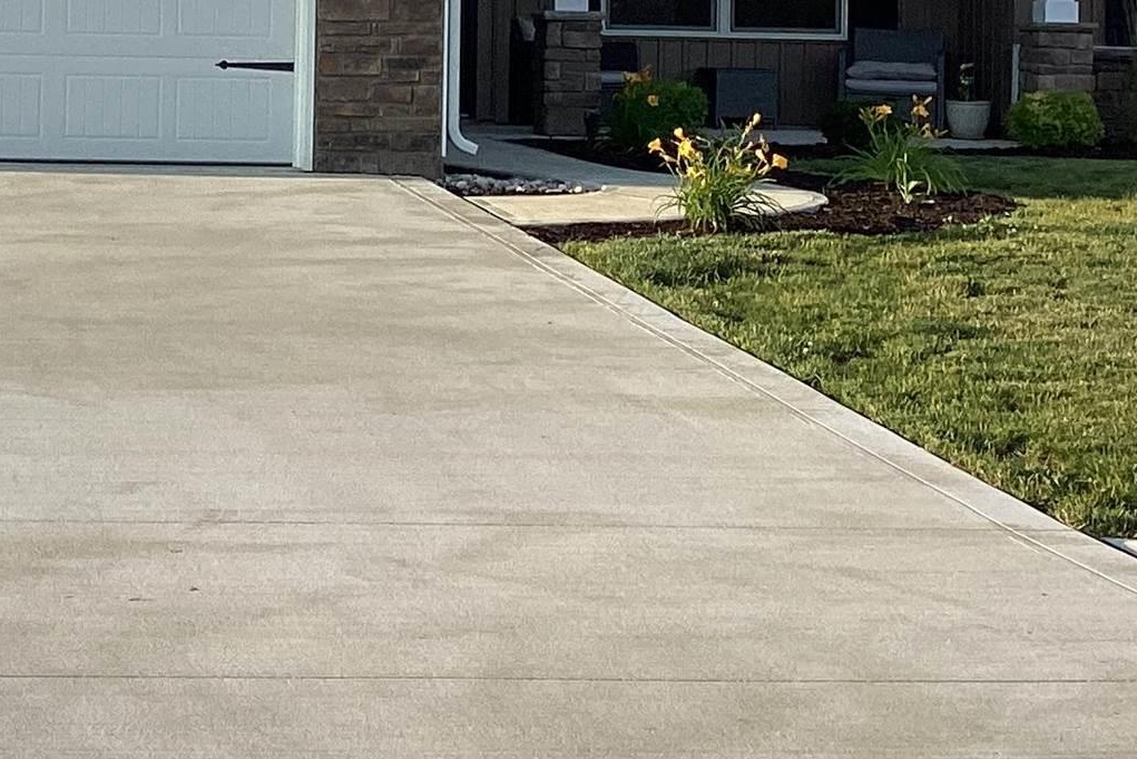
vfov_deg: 13.8
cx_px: 86
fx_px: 3064
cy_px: -71
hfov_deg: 20.5
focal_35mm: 97
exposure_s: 1/791
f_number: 2.4
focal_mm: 3.3
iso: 25
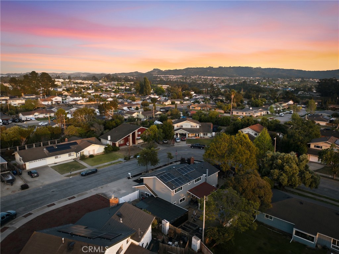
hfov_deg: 71.6
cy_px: 127
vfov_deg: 56.7
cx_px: 170
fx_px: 235
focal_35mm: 24
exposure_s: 1/200
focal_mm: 12.3
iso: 200
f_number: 2.8
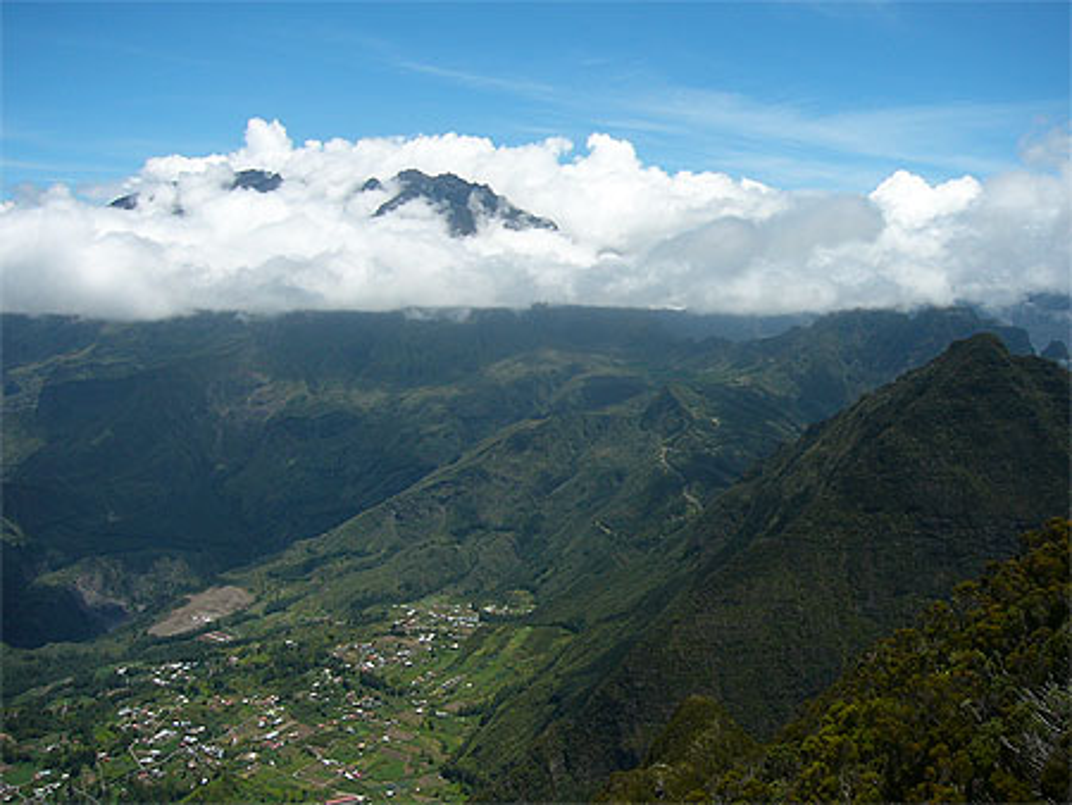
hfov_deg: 52.6
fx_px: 1084
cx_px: 536
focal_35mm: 35
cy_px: 402
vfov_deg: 40.7
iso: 50
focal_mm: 5.8
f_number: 8
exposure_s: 1/200
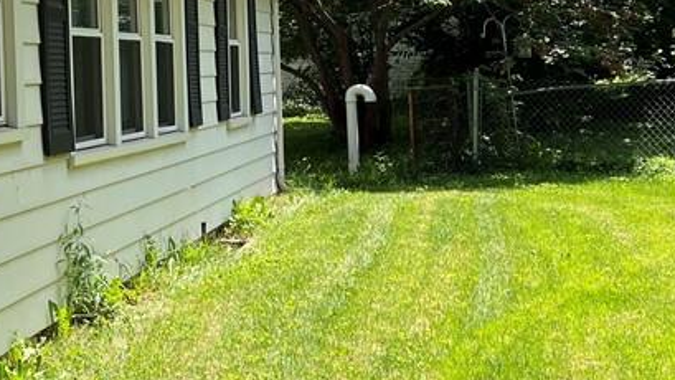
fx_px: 1271
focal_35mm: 71
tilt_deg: +1.3
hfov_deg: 28.9
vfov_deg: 16.9
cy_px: 91
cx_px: 109
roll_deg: +1.4
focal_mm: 5.7
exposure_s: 1/1135
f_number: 1.5
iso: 50
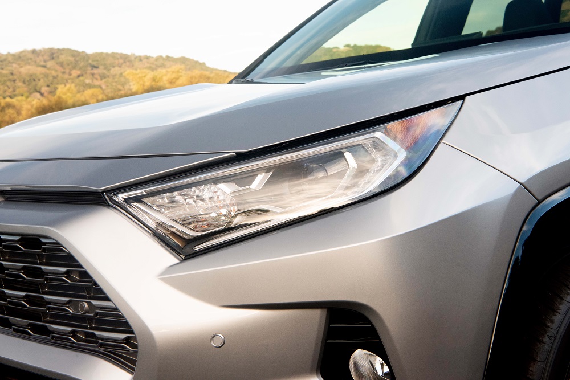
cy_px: 190
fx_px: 823
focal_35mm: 52
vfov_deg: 26.0
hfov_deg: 38.2
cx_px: 285
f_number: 16
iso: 2500
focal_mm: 52
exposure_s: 1/80
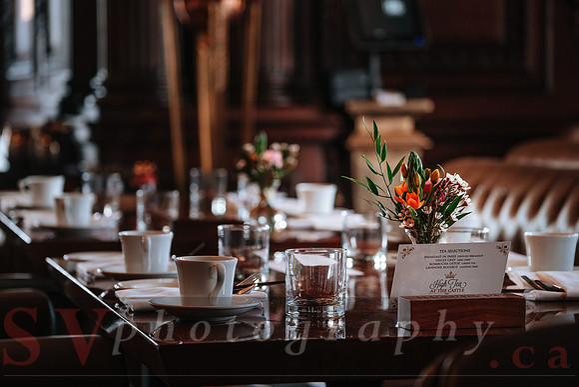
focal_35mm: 116
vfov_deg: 11.8
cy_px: 194
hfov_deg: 17.6
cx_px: 290
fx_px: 1866
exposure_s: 1/50
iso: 160
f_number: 2.8
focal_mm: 77.3
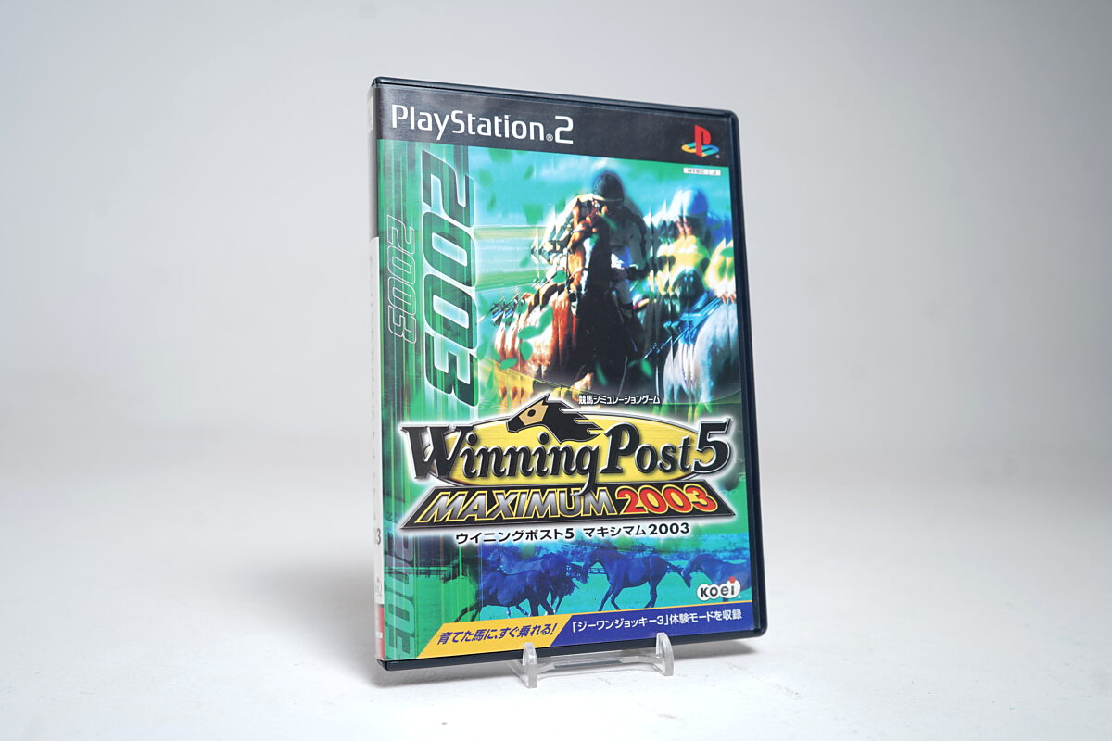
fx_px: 988
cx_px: 556
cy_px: 370
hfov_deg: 58.7
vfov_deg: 41.1
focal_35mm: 32
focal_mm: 32
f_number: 5
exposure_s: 1/4
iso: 64
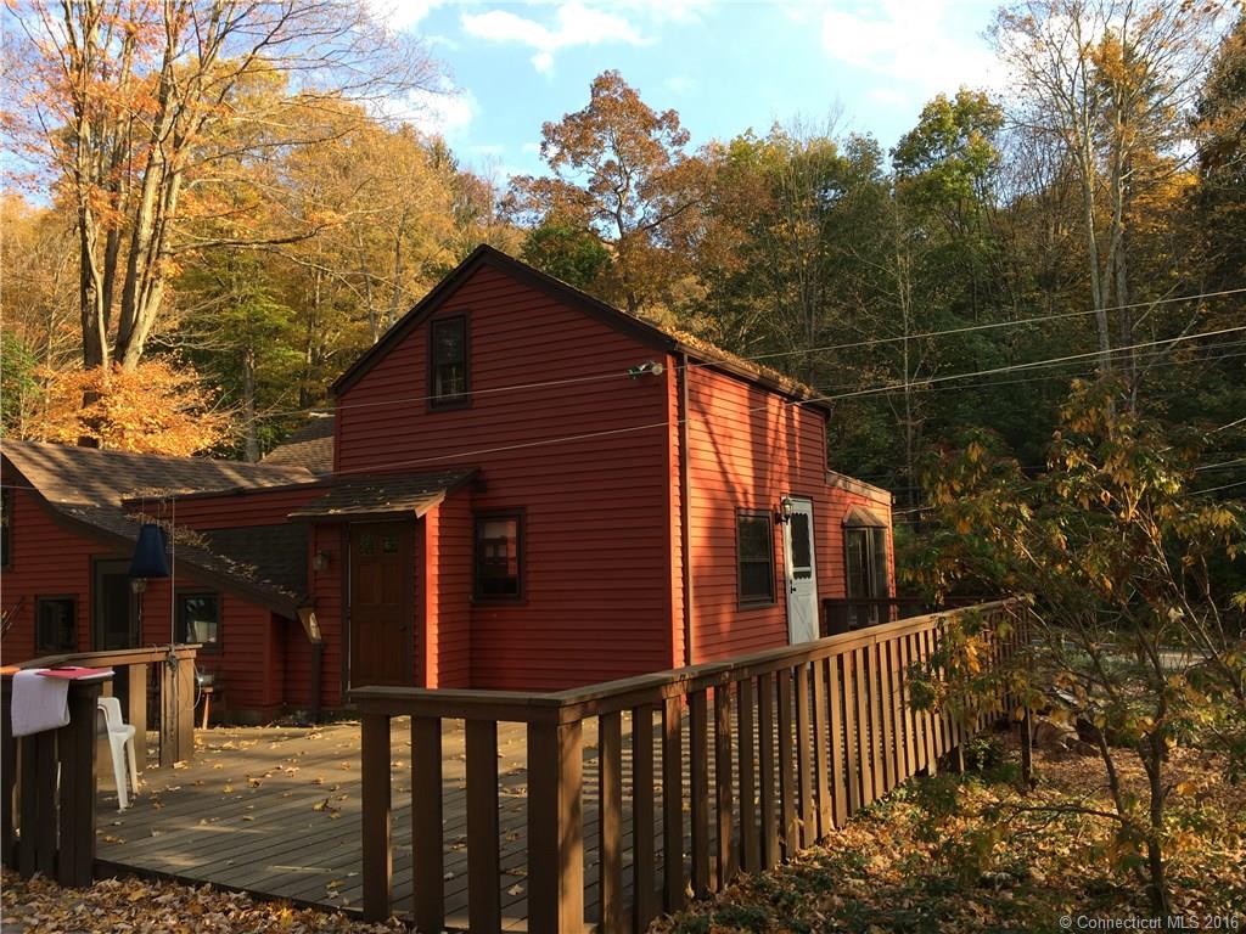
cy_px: 467
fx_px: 1044
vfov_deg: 48.2
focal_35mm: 29
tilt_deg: +7.0
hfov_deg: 61.7
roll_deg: +1.1
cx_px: 623
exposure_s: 1/287
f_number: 2.2
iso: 25
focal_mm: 4.15
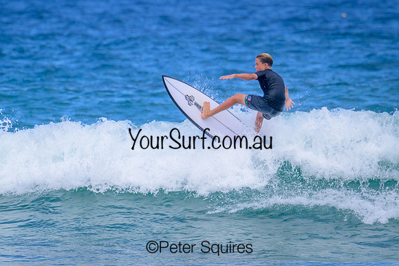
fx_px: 12061
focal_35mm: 1088
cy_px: 128
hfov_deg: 1.9
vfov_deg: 1.3
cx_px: 247
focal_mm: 800
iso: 1250
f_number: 11
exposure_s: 1/2000
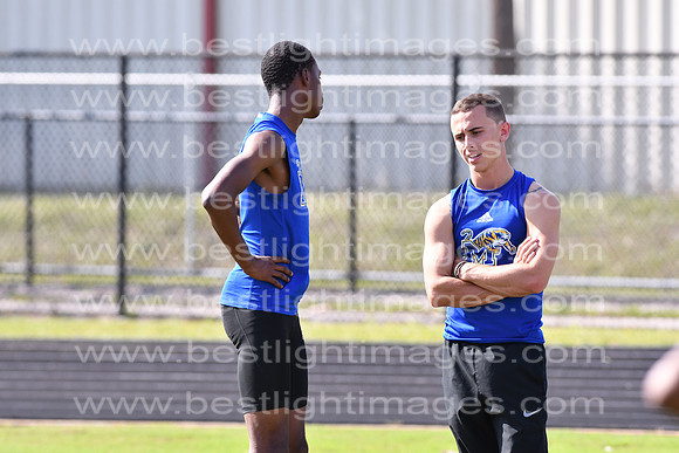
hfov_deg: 4.6
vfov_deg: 3.1
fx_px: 8489
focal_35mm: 450
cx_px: 340
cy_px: 226
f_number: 5.6
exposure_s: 1/1000
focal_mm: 300
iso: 400
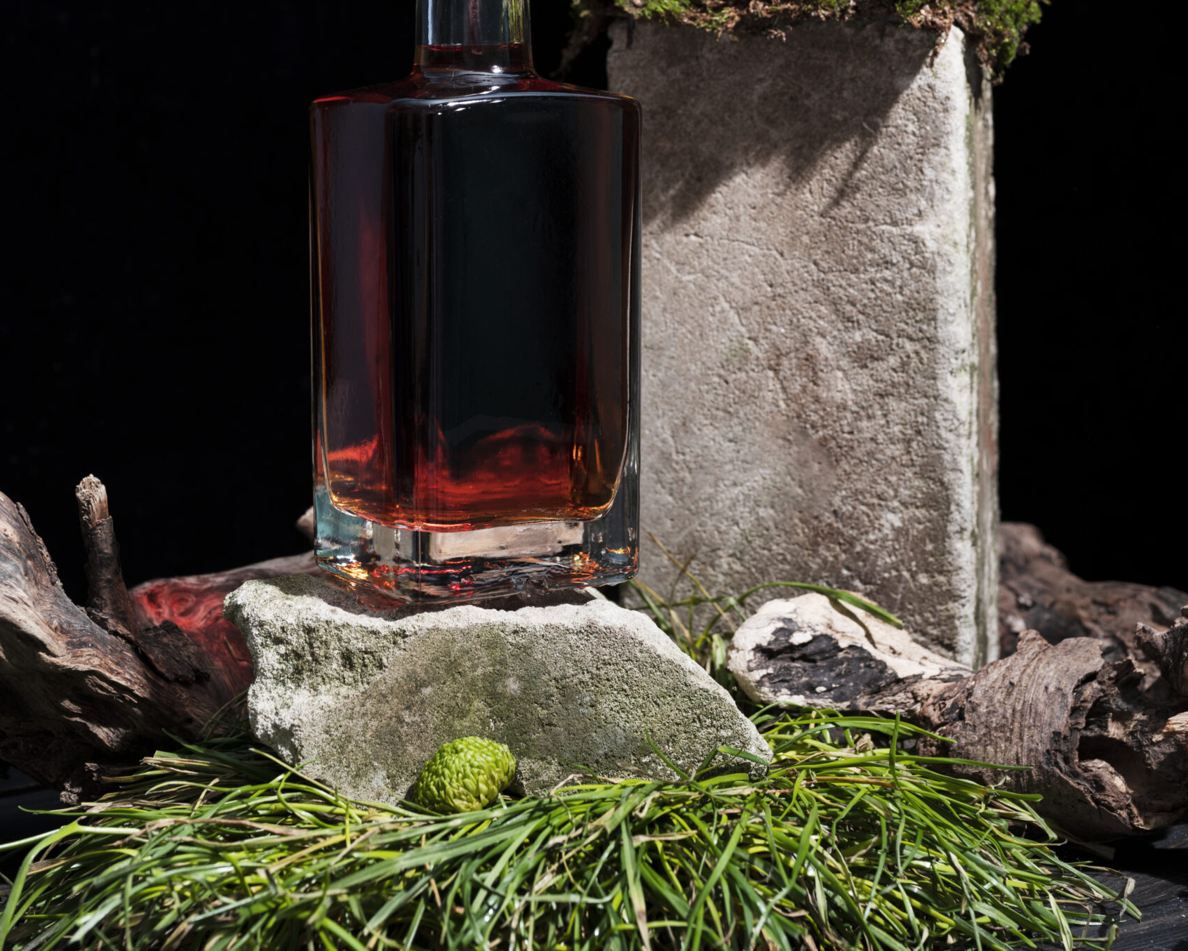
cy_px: 118
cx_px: 593
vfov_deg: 21.1
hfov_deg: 26.8
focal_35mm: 71
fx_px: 2496
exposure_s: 1/100
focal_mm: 50
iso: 100
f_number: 3.5
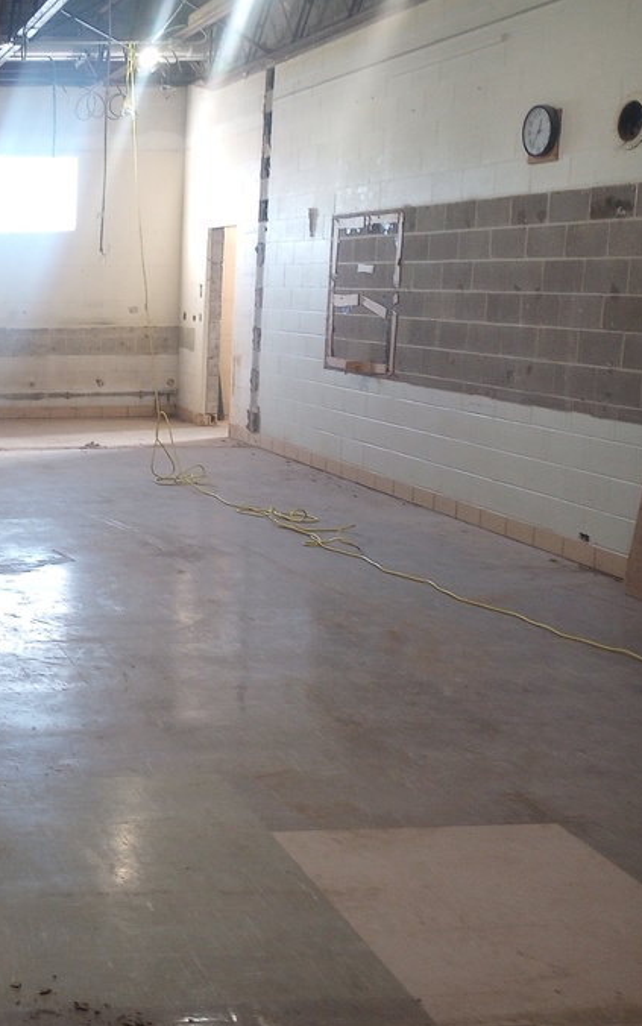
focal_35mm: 45
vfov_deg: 44.3
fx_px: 1259
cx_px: -127
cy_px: 476
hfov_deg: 25.7
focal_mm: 4.27
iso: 1114
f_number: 1.8
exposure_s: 1/24
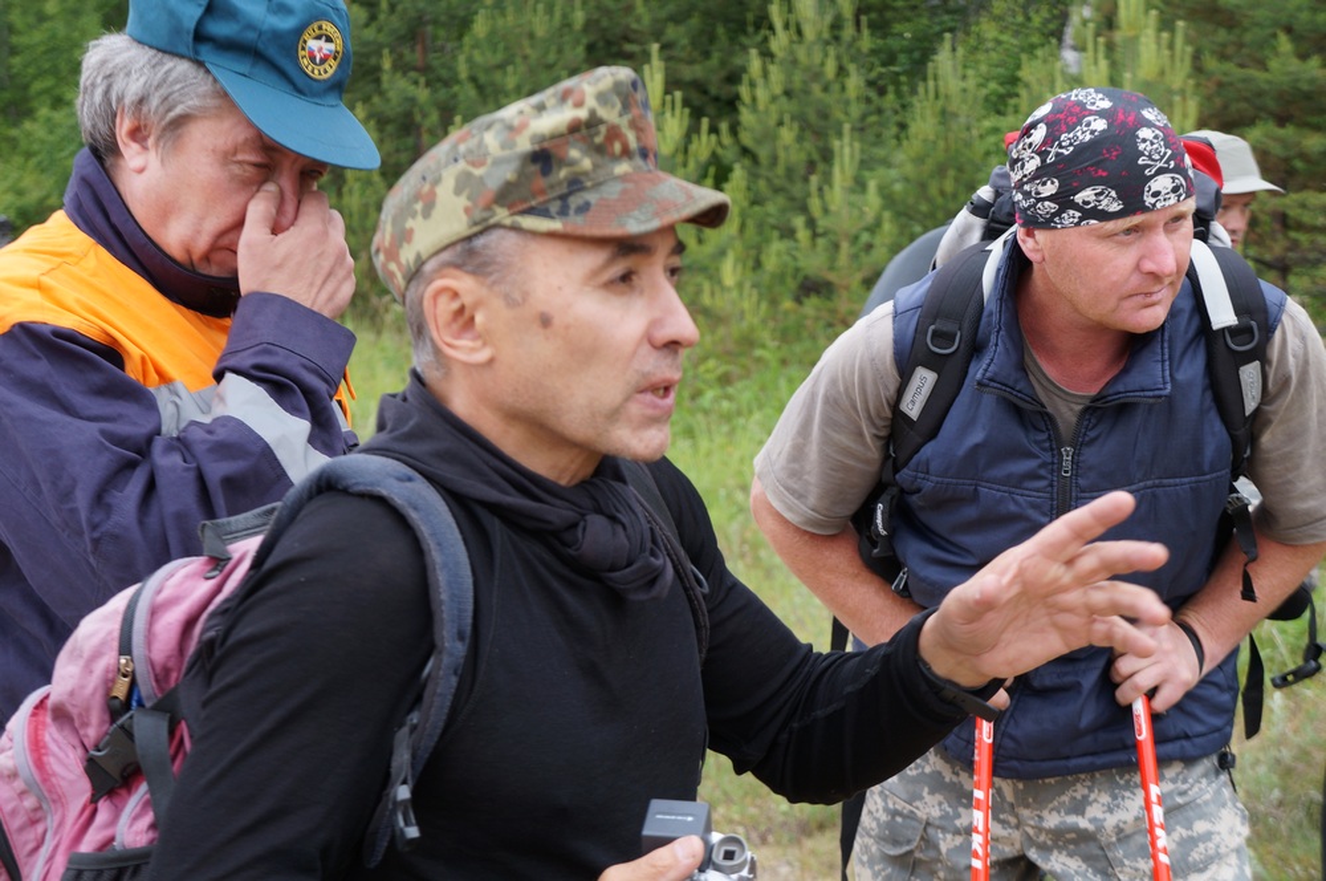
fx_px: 2759
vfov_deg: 18.1
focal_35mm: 75
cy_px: 440
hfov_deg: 27.0
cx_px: 663
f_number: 5.6
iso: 200
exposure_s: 1/100
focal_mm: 50
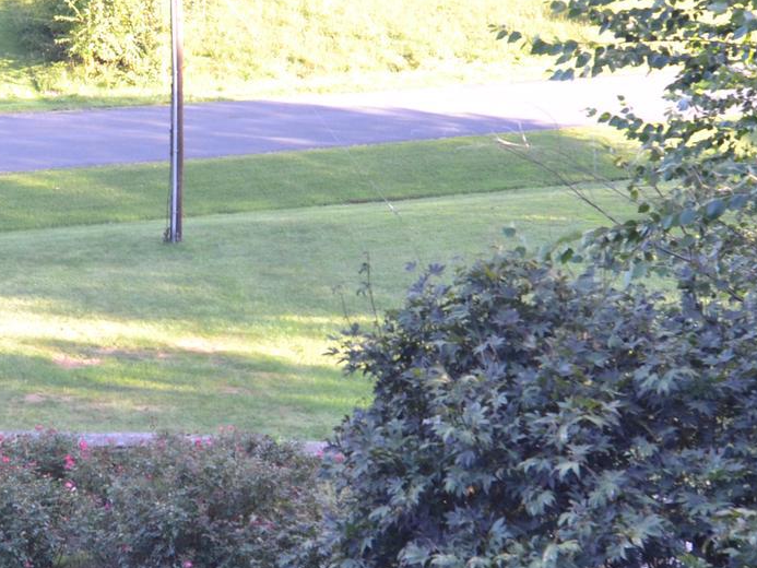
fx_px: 1212
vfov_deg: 26.3
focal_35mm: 55
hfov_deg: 33.6
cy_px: 323
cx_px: 140
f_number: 5
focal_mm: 13
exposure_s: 1/100
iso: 400
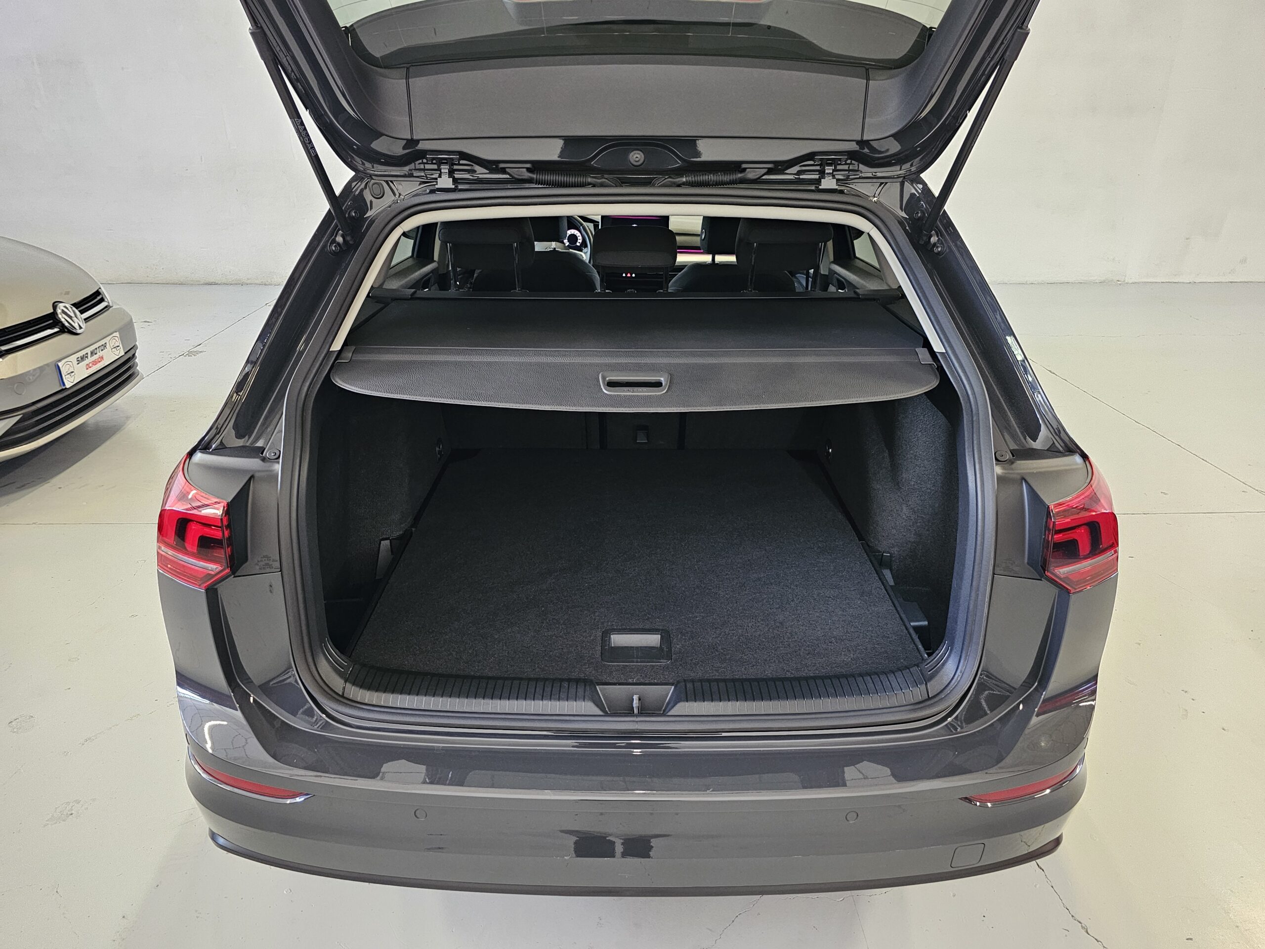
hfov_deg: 73.9
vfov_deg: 58.9
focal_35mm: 23
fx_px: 841
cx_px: 632
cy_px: 474
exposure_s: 1/24
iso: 800
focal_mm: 6.3
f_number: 1.7
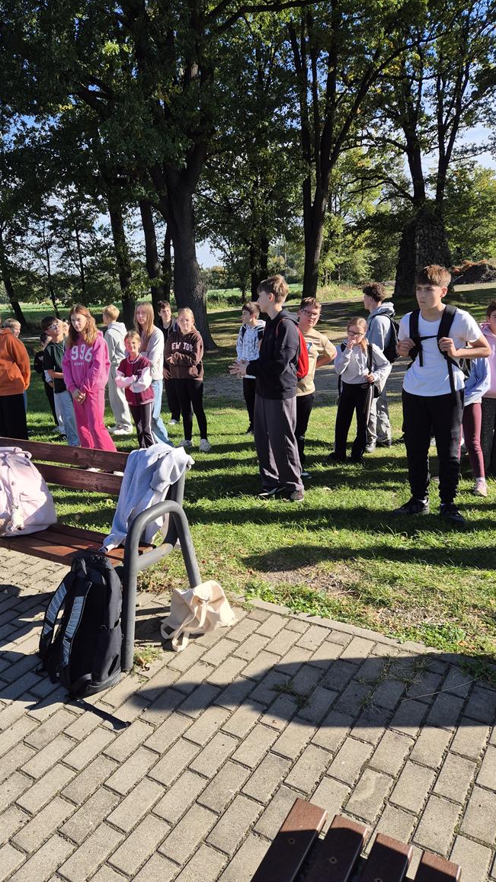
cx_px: 171
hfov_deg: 43.9
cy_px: 442
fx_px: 608
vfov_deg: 71.9
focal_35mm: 26
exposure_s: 1/982
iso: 25
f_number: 1.8
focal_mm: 5.4
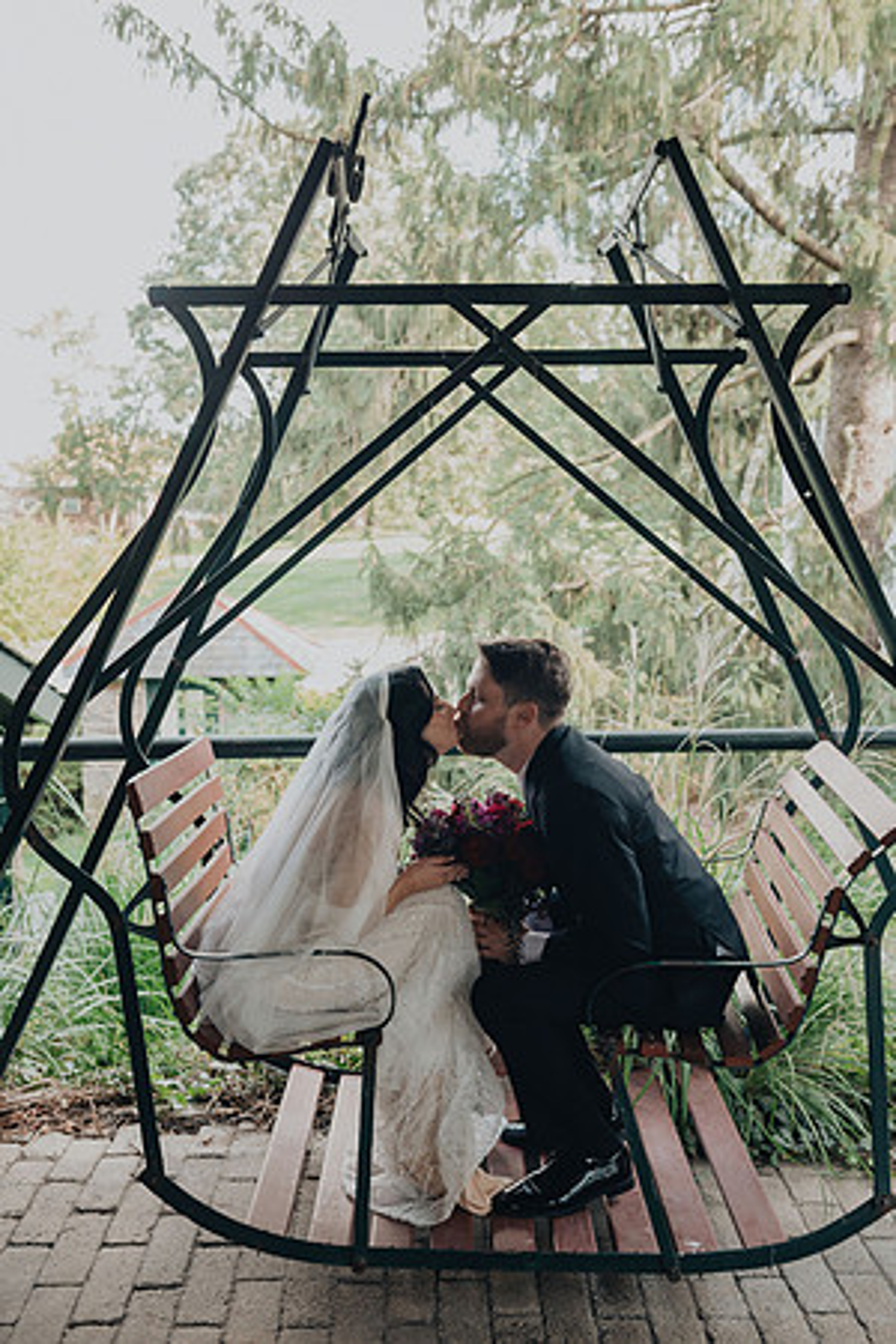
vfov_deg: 50.7
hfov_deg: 35.1
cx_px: 448
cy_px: 672
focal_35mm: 38
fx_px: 1419
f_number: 4
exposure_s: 1/60
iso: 400
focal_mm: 38
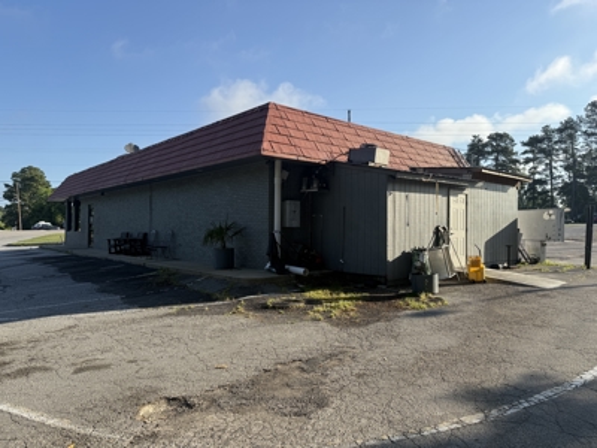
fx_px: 414
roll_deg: -0.9
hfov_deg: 71.6
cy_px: 224
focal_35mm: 24
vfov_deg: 56.8
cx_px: 298
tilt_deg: +1.1
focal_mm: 6.76
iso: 80
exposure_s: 1/3145
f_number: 1.78
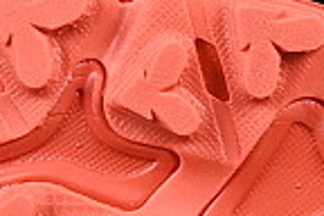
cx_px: 385
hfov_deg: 3.7
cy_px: 162
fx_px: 5058
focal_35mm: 562
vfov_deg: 2.4
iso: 160
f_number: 8
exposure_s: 1/80
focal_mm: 50
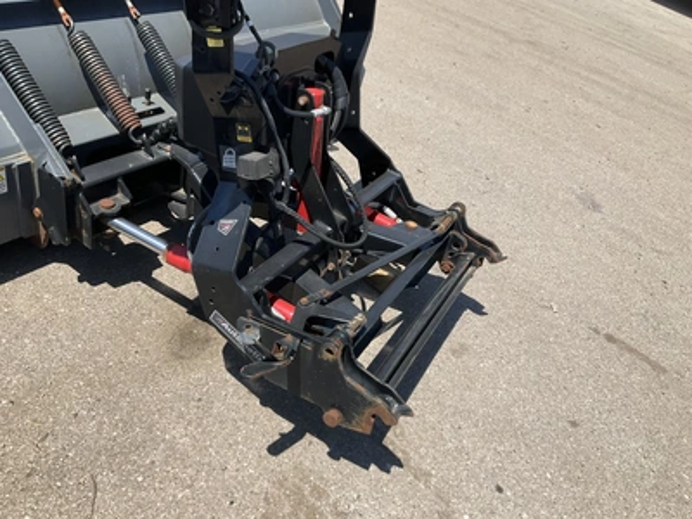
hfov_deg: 61.7
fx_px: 580
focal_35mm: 29
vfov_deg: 48.2
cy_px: 260
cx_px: 346
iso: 25
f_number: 1.8
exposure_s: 1/1730
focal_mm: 3
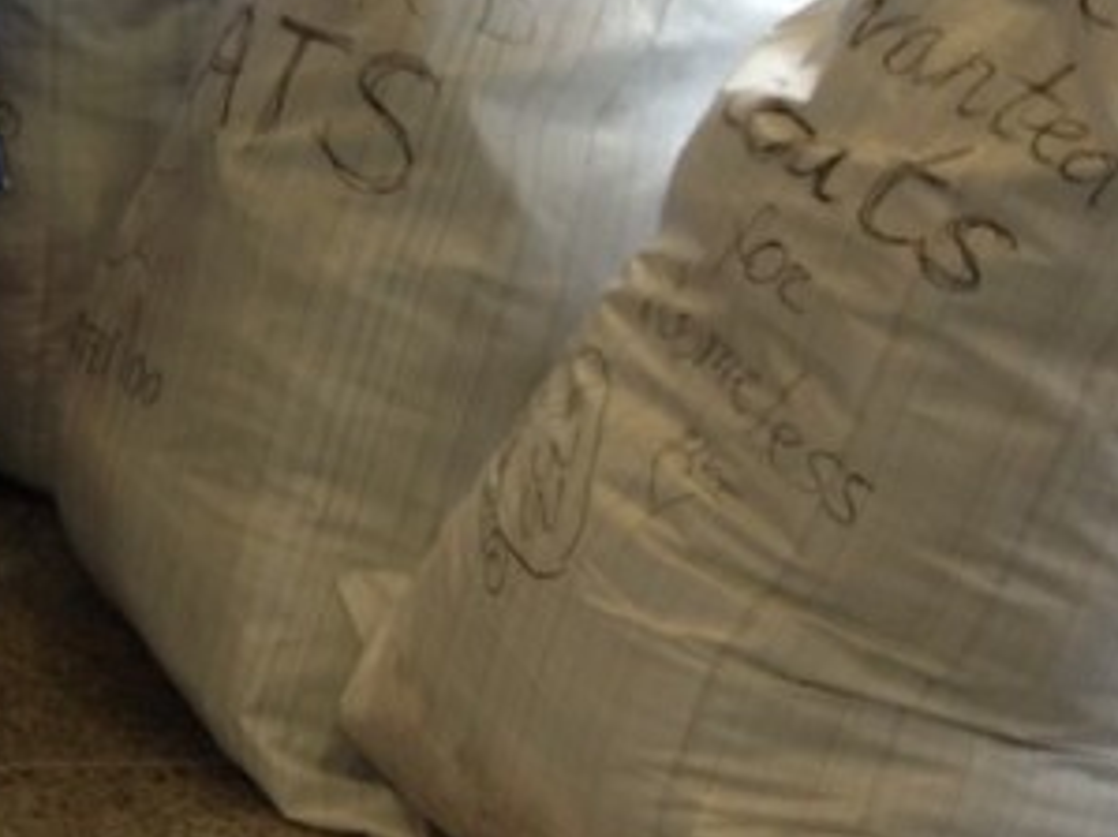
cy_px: -344
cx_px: -355
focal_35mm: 120
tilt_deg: -9.6
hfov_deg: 15.6
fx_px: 3874
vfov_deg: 11.9
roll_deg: -2.0
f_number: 2.4
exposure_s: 1/20
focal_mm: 4.28
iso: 50
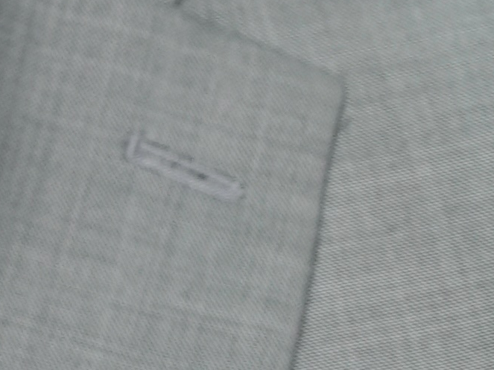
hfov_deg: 4.3
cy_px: -80
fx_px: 6578
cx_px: -247
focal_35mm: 461
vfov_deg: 3.2
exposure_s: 1/160
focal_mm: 46
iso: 250
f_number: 4.5
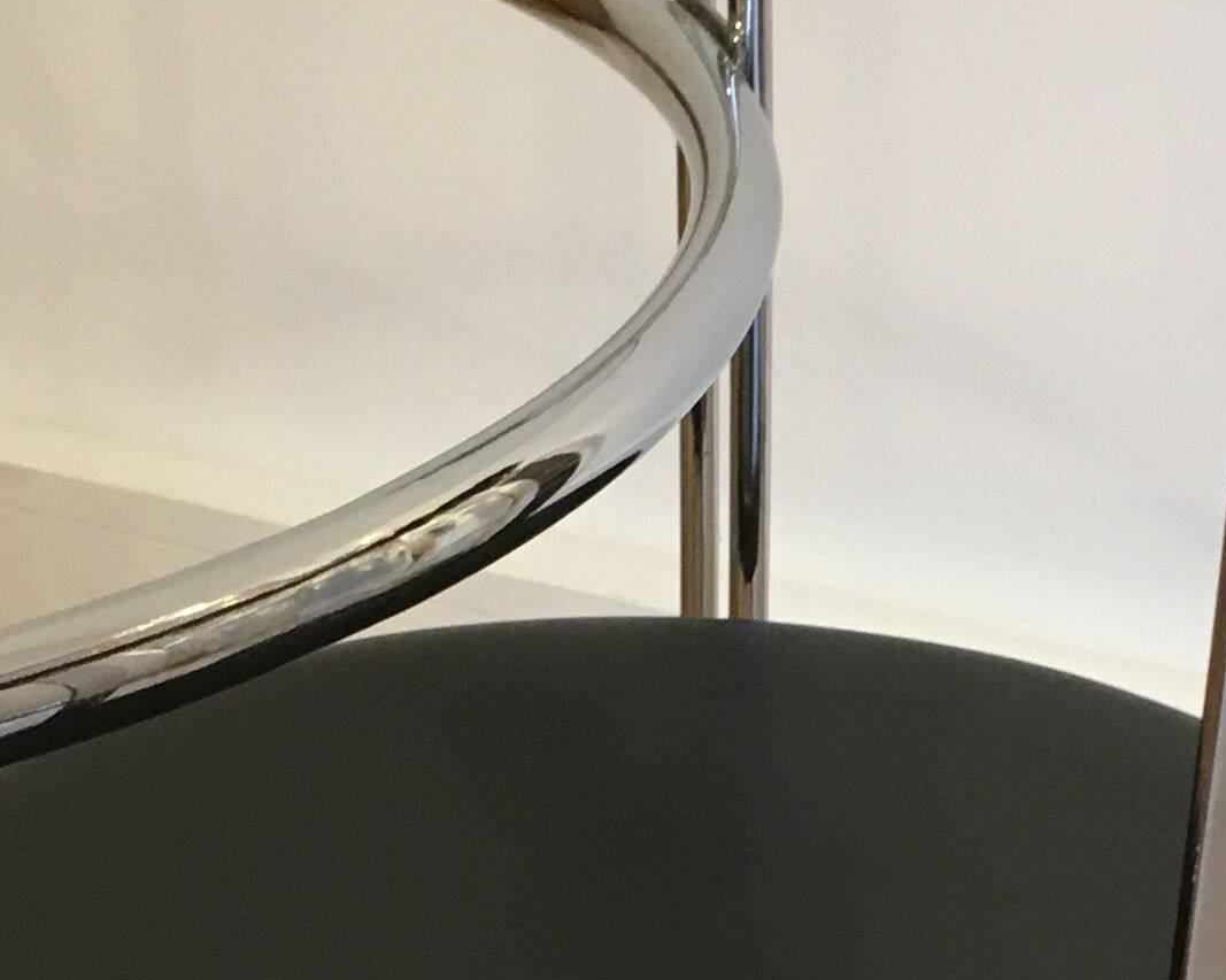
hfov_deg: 17.8
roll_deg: -1.7
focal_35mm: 107
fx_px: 3881
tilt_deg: -33.7
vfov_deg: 13.9
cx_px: 928
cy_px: 1205
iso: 125
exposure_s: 1/33
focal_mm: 4.15
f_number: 2.2
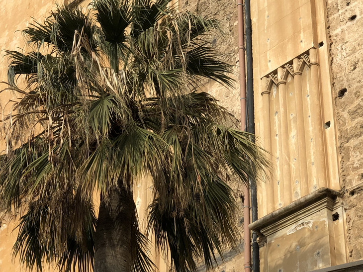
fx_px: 1195
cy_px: 65
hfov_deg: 17.2
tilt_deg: +39.0
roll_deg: -2.8
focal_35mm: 114
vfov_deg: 12.9
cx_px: 103
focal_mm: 6
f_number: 2.4
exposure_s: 1/1066
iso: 16
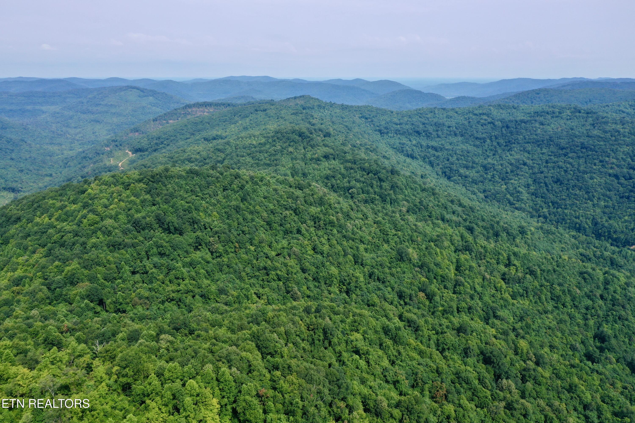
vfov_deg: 46.4
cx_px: 318
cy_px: 212
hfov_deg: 65.5
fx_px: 494
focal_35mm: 28
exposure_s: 1/100
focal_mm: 10.26
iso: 100
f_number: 6.3
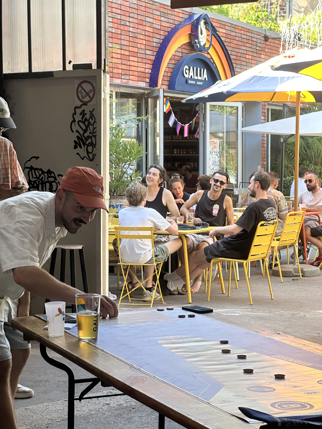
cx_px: 161
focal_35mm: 77
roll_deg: -1.4
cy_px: 214
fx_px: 955
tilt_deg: -2.2
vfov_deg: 25.3
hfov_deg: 19.1
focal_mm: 9
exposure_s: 1/100
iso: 160
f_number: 2.8
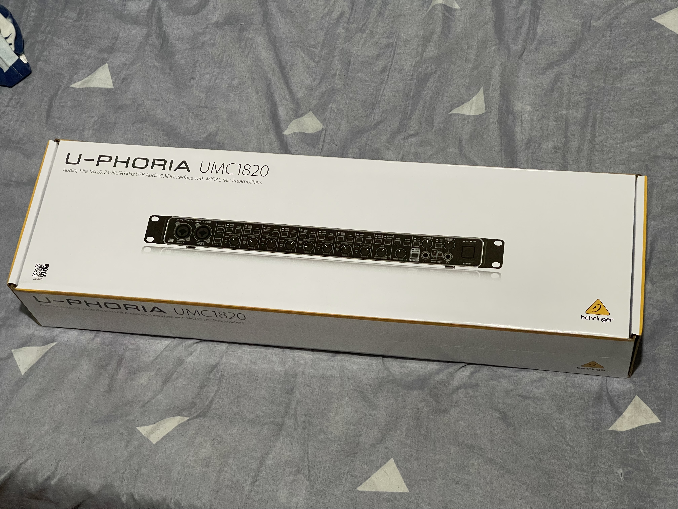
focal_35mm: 64
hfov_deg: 30.3
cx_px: 339
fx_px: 1254
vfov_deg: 22.9
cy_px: 254
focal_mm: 7.5
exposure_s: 1/60
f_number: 2.2
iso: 800
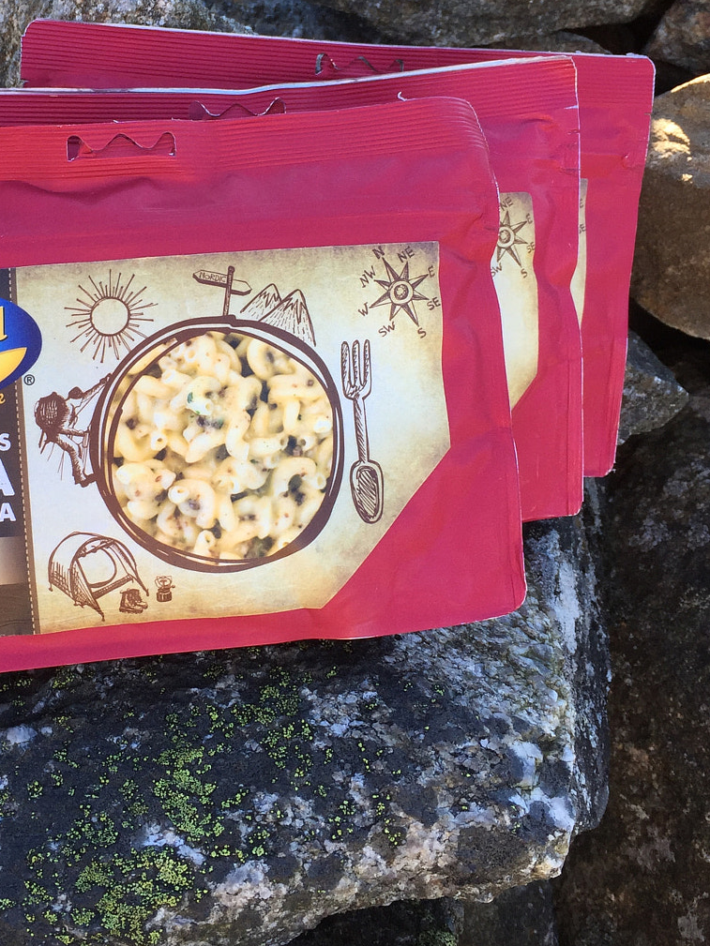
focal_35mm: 46
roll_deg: +0.0
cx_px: 204
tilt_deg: -32.7
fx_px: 1258
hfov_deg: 31.1
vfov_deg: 40.9
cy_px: 340
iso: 32
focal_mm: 4.15
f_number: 2.2
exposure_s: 1/299
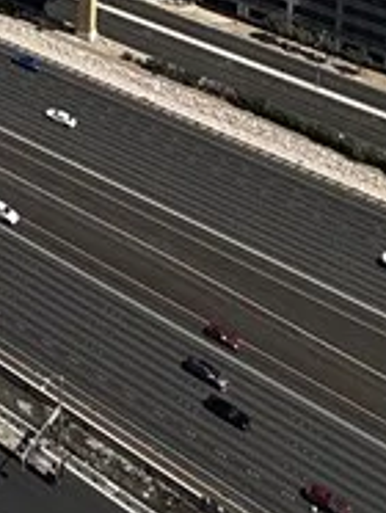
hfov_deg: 15.7
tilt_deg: -6.5
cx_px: -356
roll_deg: +0.3
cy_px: -496
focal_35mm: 77
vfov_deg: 18.0
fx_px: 1142
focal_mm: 2.22
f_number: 2.2
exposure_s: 1/3891
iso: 50
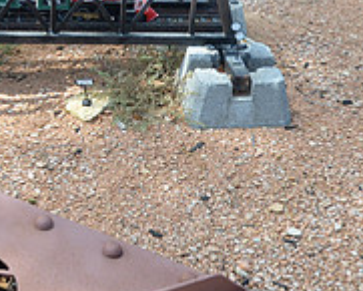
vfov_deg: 16.1
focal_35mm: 94
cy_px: 42
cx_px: -86
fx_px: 1016
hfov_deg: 19.0
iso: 200
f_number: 7.1
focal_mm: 21
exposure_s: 1/200
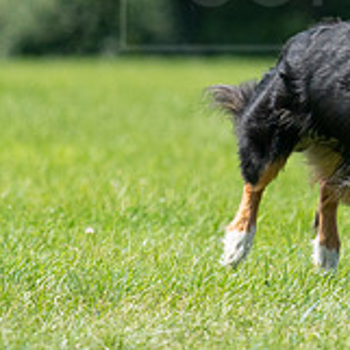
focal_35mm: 876
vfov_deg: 2.0
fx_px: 10021
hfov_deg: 2.0
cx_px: 328
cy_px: 16
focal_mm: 286
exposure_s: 1/4000
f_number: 5.6
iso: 1600
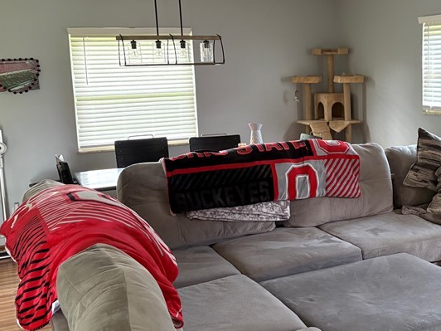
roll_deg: +1.5
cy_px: 148
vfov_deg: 29.1
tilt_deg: -7.9
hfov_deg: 36.9
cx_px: 350
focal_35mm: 50
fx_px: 637
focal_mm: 5.96
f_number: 1.6
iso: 320
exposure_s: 1/50
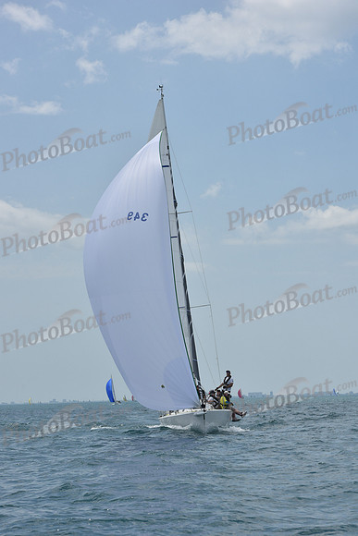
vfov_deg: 21.5
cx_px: 179
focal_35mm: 95
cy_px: 268
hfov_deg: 14.4
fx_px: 1416
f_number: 10
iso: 250
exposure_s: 1/1250
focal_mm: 95
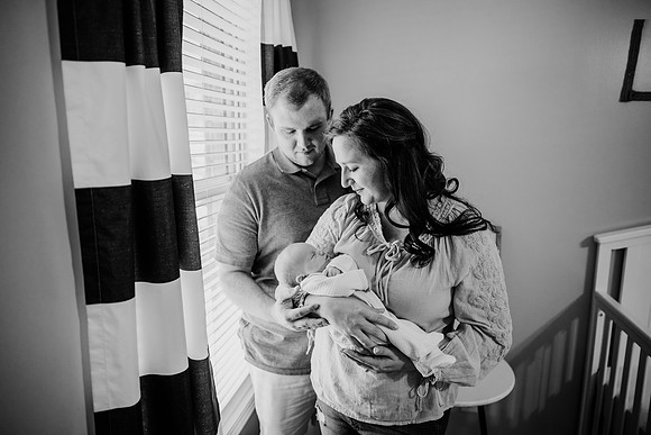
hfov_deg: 73.7
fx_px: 434
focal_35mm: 24
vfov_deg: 53.2
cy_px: 218
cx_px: 326
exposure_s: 1/160
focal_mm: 24
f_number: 2.2
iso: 500
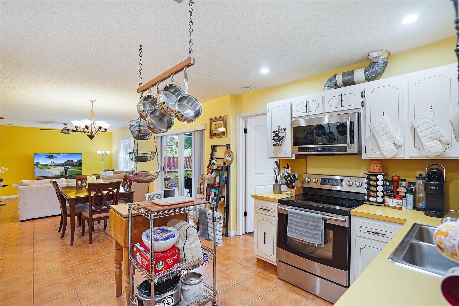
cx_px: 230
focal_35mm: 16
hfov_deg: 96.7
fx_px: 204
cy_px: 153
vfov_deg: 73.7
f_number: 4
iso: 640
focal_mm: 16
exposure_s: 1/125
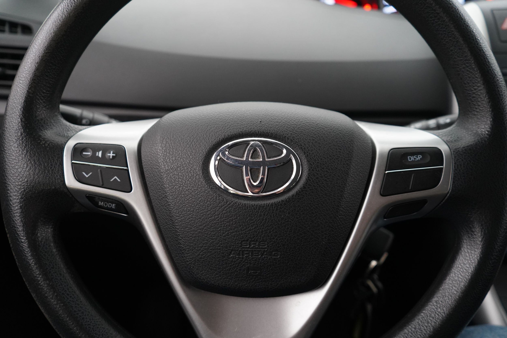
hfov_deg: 65.5
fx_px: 394
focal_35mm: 28
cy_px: 169
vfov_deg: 46.4
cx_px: 254
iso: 2500
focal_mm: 28
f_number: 3.5
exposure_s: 1/60
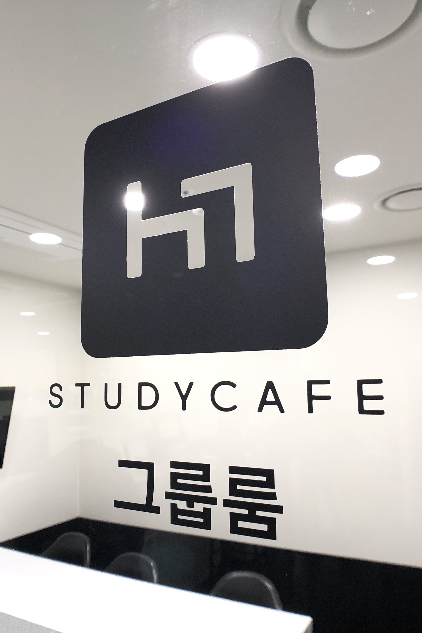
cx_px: 191
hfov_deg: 34.2
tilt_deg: +9.1
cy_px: 316
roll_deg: +0.9
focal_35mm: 39
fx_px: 686
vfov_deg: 49.6
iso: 32
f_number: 1.8
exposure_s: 1/30
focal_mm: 4
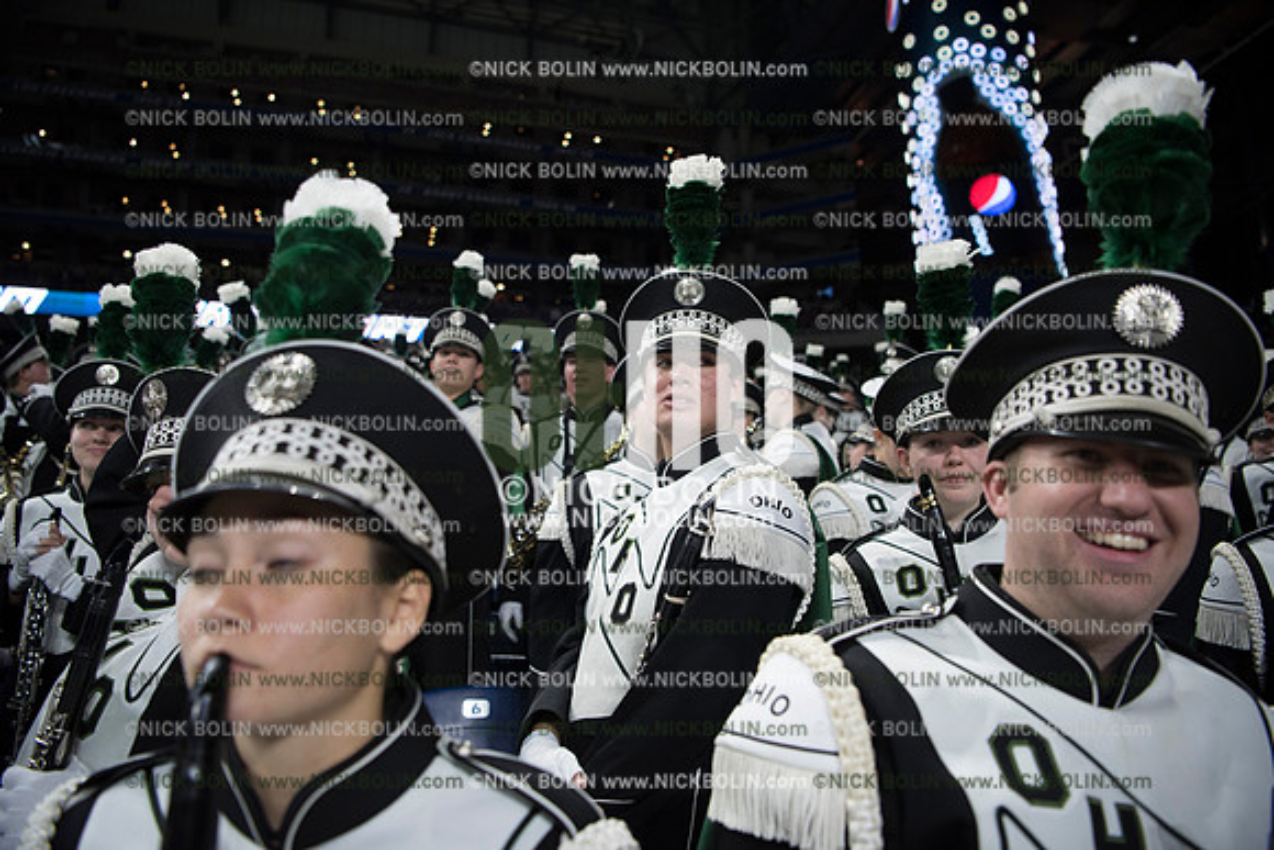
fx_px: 849
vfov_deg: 53.2
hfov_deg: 73.7
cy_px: 425
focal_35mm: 24
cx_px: 637
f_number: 2.8
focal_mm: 24
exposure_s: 1/640
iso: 1250
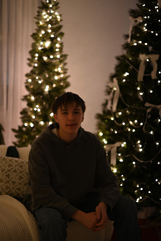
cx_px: 80
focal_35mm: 50
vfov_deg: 39.6
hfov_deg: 27.0
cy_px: 120
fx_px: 336
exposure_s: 1/100
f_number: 1.8
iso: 1600
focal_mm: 50
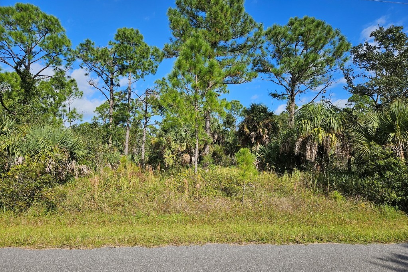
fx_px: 272
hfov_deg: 73.8
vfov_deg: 53.0
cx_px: 204
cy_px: 148
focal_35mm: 24
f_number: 1.8
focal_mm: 5.4
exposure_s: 1/2094
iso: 25
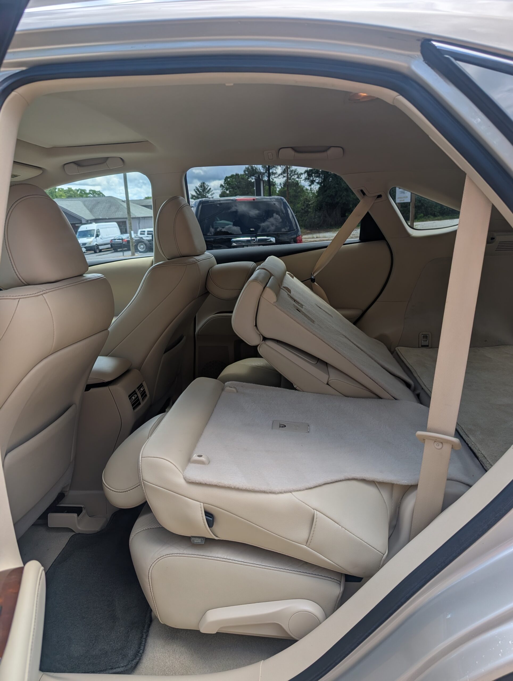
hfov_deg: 56.9
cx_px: 256
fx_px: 473
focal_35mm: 24
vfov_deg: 71.5
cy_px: 340
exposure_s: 1/592
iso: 16
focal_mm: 6.9
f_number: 1.68
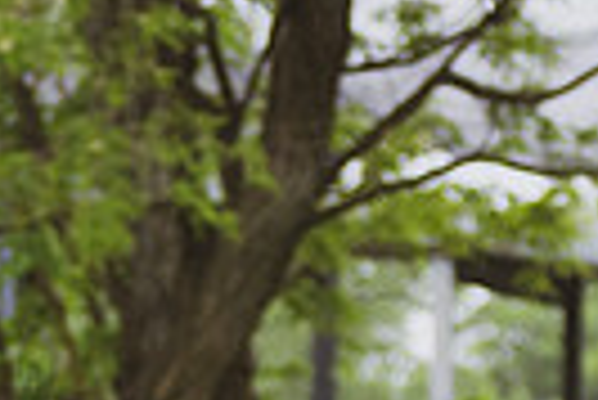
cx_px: 31
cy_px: 825
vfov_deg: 3.8
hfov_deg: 5.7
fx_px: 6036
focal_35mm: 363
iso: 800
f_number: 2.8
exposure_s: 1/400
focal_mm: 80
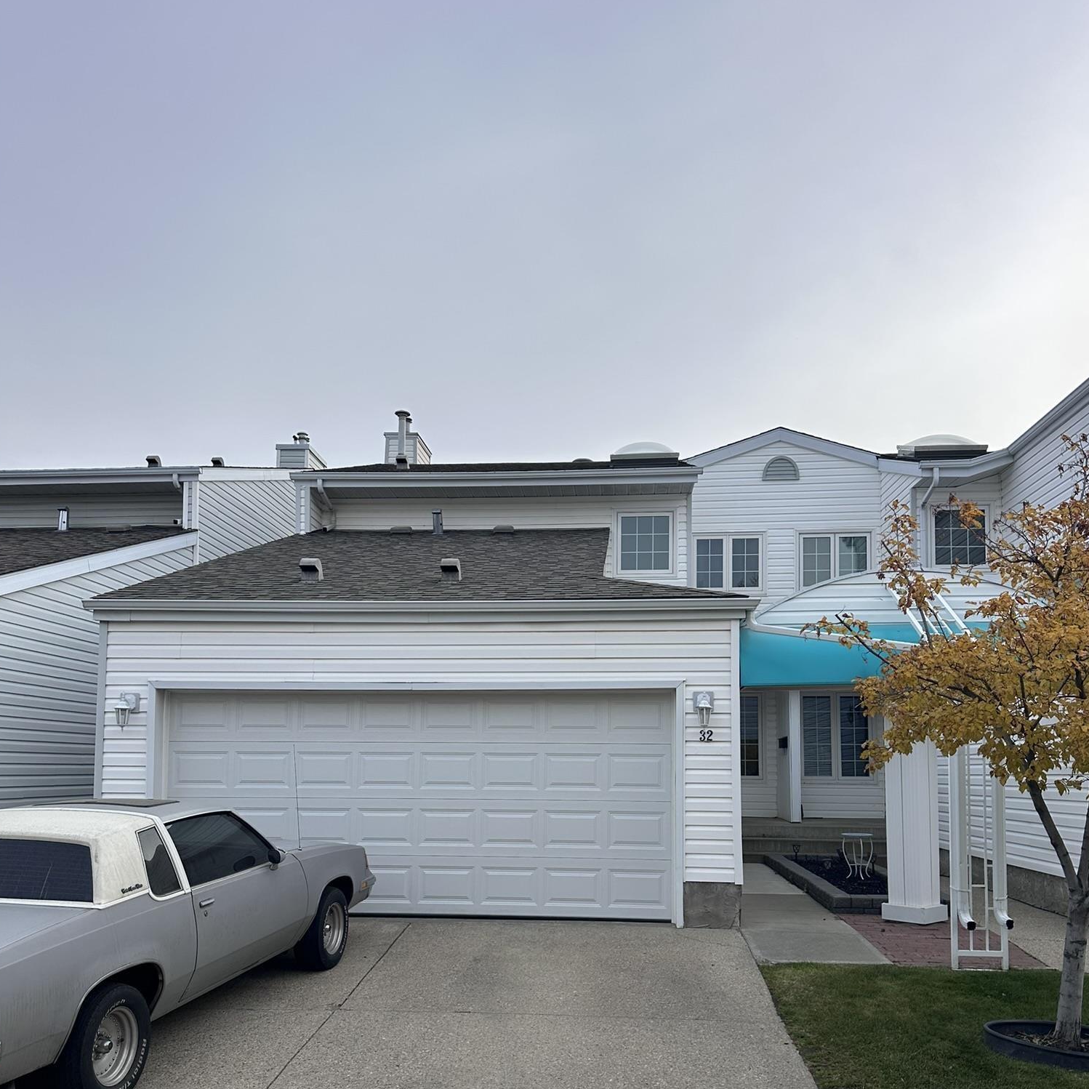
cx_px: 548
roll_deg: -1.0
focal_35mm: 29
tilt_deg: +4.0
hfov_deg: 55.6
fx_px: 1032
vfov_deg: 54.7
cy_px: 707
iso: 80
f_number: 1.78
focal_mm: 6.86
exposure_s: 1/3247
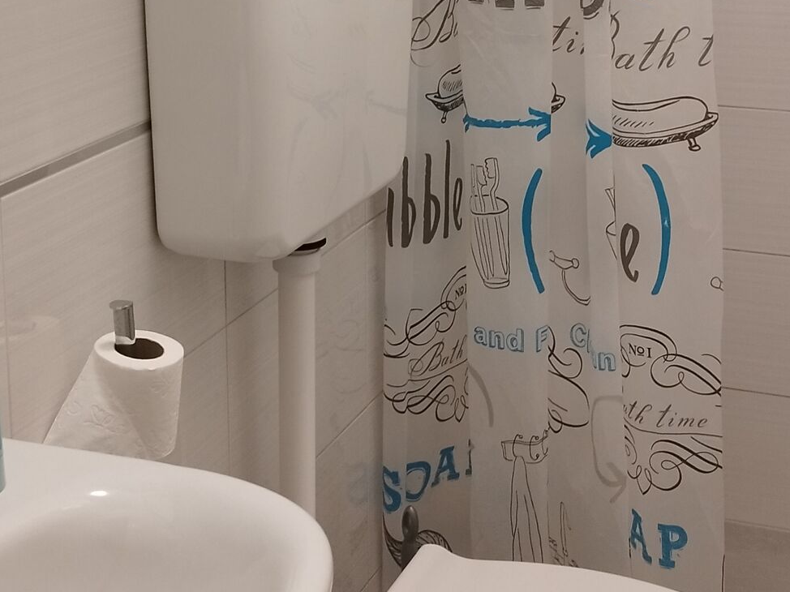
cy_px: 42
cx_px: 343
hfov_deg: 28.1
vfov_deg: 20.8
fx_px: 1574
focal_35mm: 69
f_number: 1.89
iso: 710
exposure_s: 1/50
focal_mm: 5.89
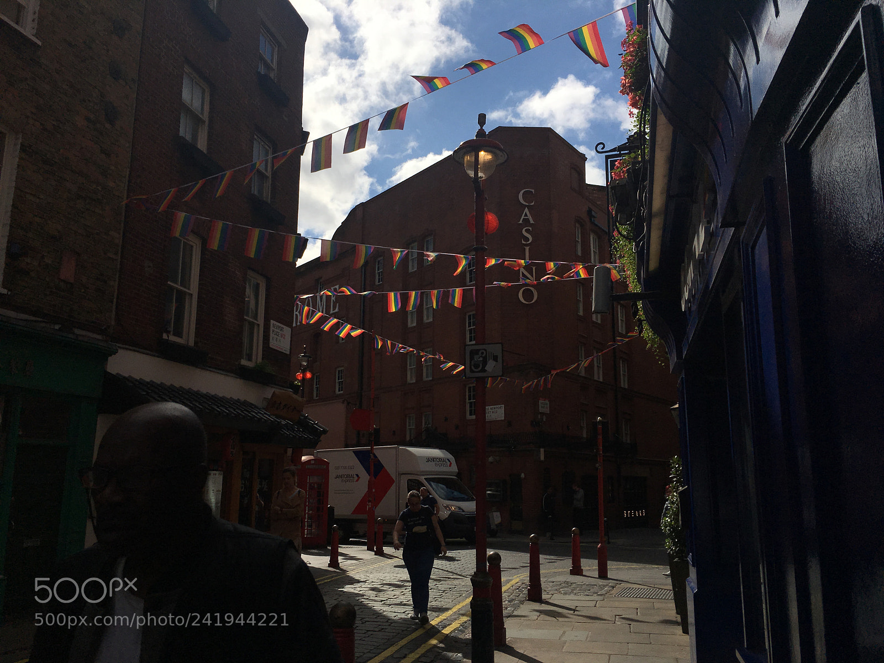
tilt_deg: +9.6
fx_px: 741
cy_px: 332
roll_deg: +0.2
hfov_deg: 61.7
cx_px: 442
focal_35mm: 29
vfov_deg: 48.2
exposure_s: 1/9615
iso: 25
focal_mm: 4.15
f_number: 2.2
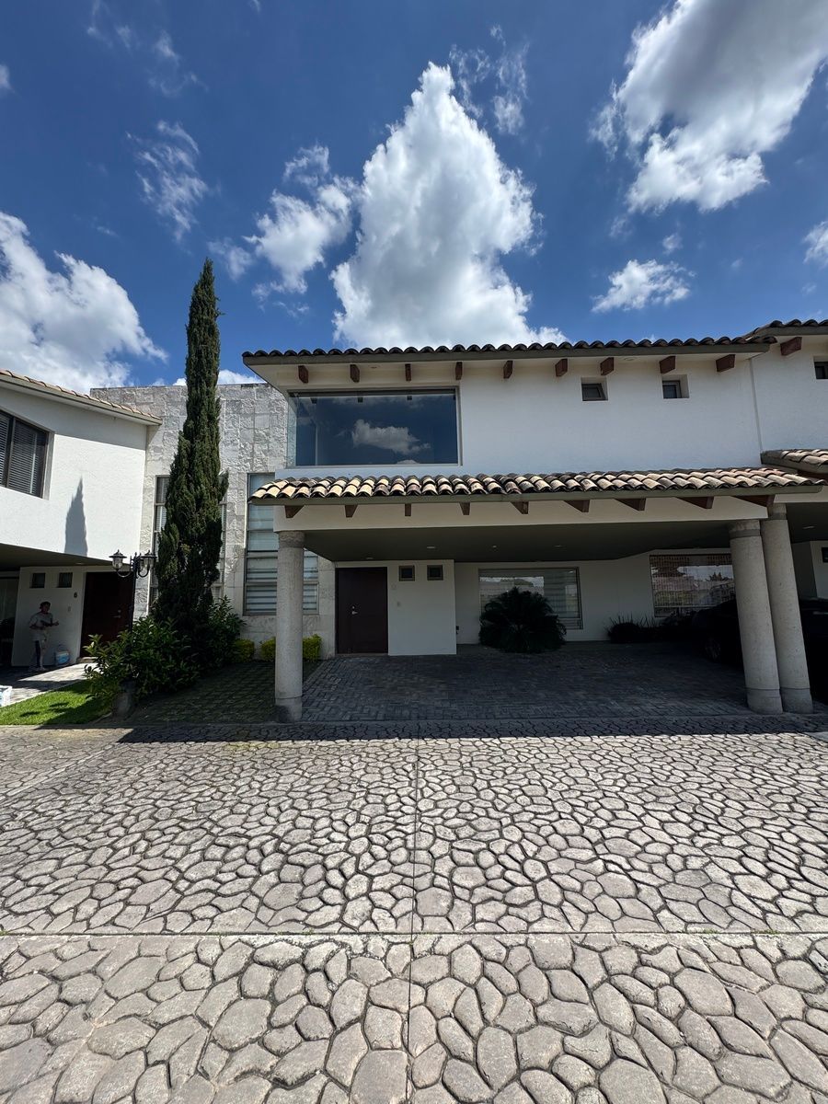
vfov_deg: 102.1
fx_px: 446
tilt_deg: +7.6
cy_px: 552
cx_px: 414
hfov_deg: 85.7
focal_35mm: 14
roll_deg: +0.8
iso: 50
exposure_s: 1/1178
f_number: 2.2
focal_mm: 2.22
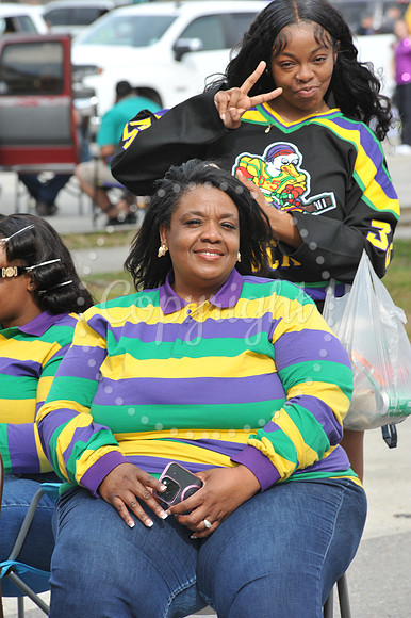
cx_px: 206
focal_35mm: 200
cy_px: 309
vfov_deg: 10.3
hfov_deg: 6.9
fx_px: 3429
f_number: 13
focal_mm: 200
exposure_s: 1/100
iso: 200
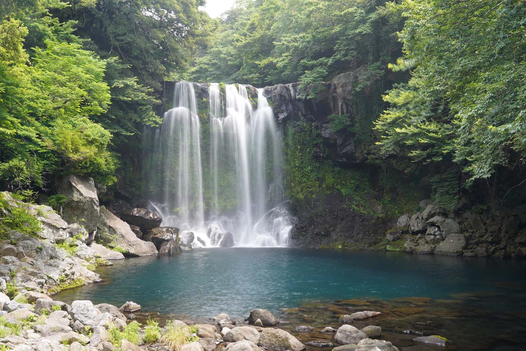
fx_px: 599
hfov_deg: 47.4
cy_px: 176
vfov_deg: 32.6
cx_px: 263
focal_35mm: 41
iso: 100
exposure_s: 1/4
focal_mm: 41
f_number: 16
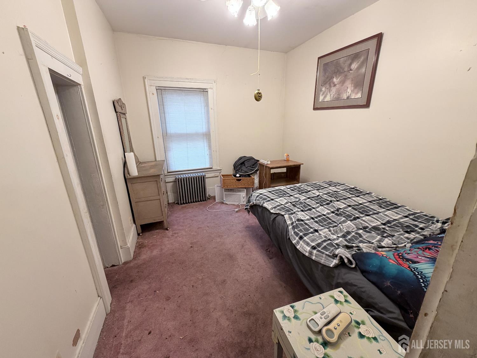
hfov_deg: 102.1
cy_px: 179
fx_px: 193
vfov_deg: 85.7
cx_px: 238
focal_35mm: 14
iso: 250
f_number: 2.2
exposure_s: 1/60
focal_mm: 2.22
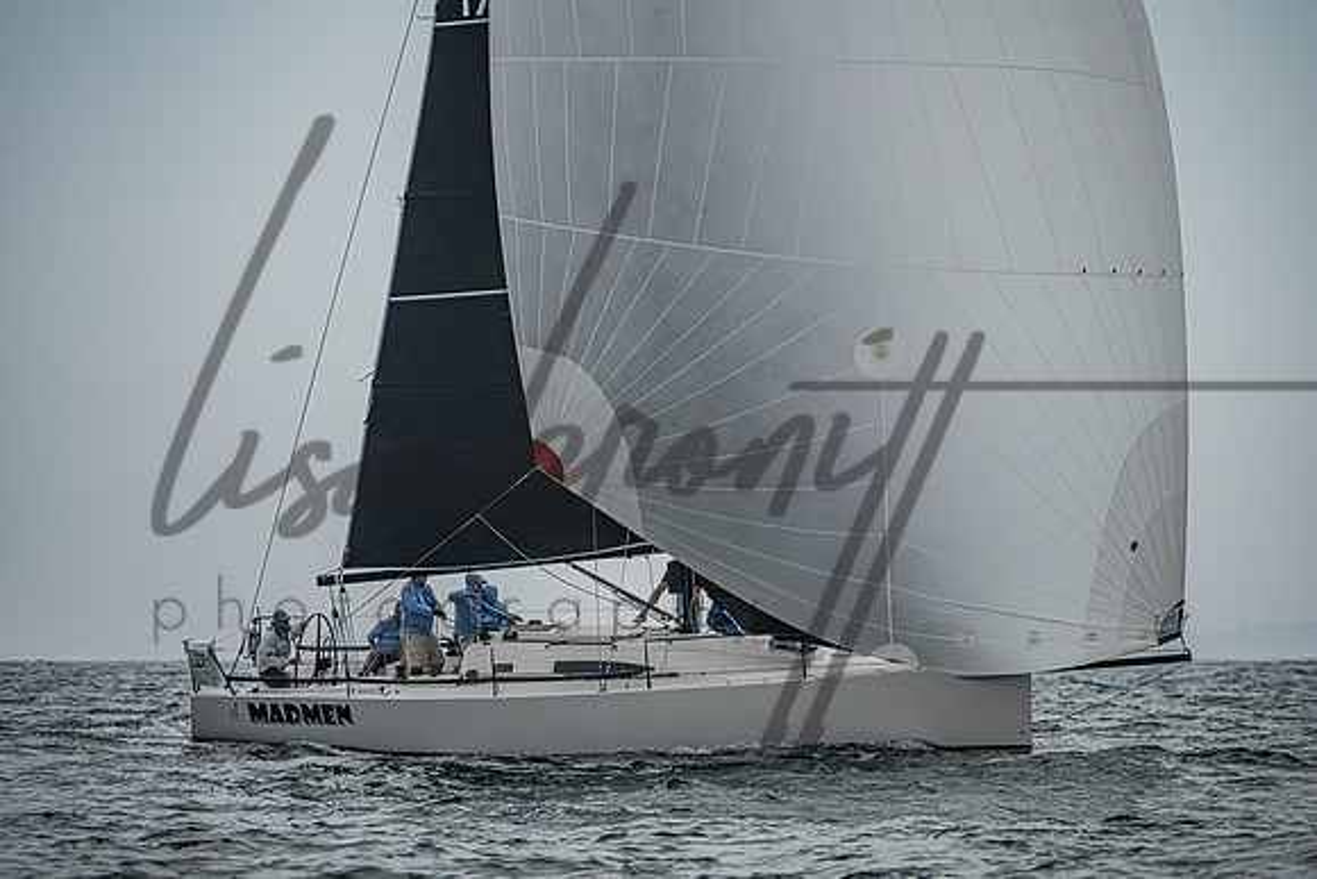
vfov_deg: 3.3
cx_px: 642
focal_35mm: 418
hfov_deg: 4.9
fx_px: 15303
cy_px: 440
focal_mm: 400
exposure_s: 1/3200
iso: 400
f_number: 8
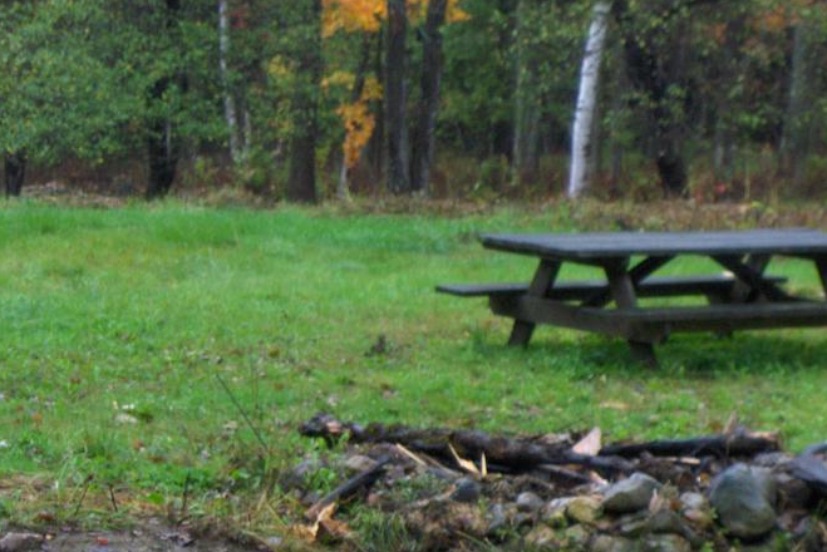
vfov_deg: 8.2
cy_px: 379
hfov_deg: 12.2
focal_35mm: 168
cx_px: 630
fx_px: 3861
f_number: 5
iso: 124
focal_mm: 22.5
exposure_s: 1/125
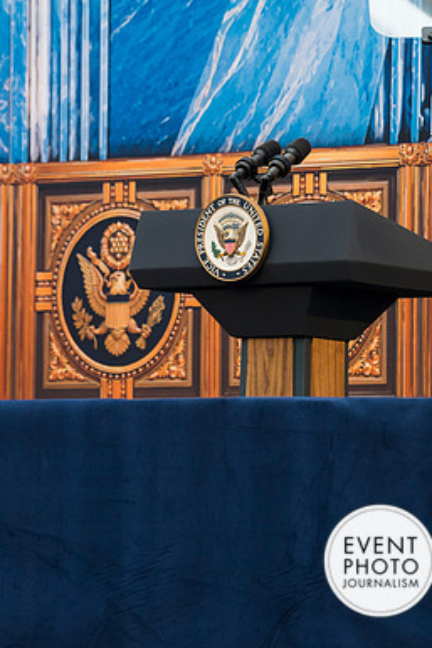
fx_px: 4729
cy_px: 291
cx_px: 239
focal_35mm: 263
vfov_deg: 7.8
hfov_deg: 5.2
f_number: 4
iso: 720
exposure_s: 1/160
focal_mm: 150
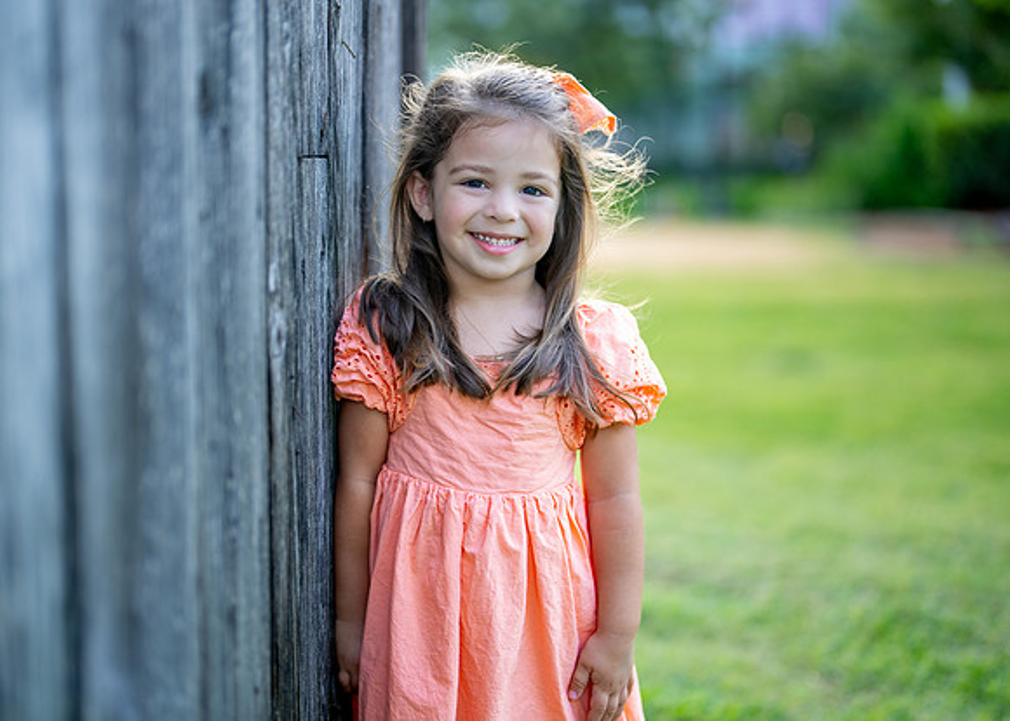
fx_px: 1571
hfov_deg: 35.6
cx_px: 489
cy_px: 346
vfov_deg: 25.8
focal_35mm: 55
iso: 250
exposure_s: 1/400
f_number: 1.2
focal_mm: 50
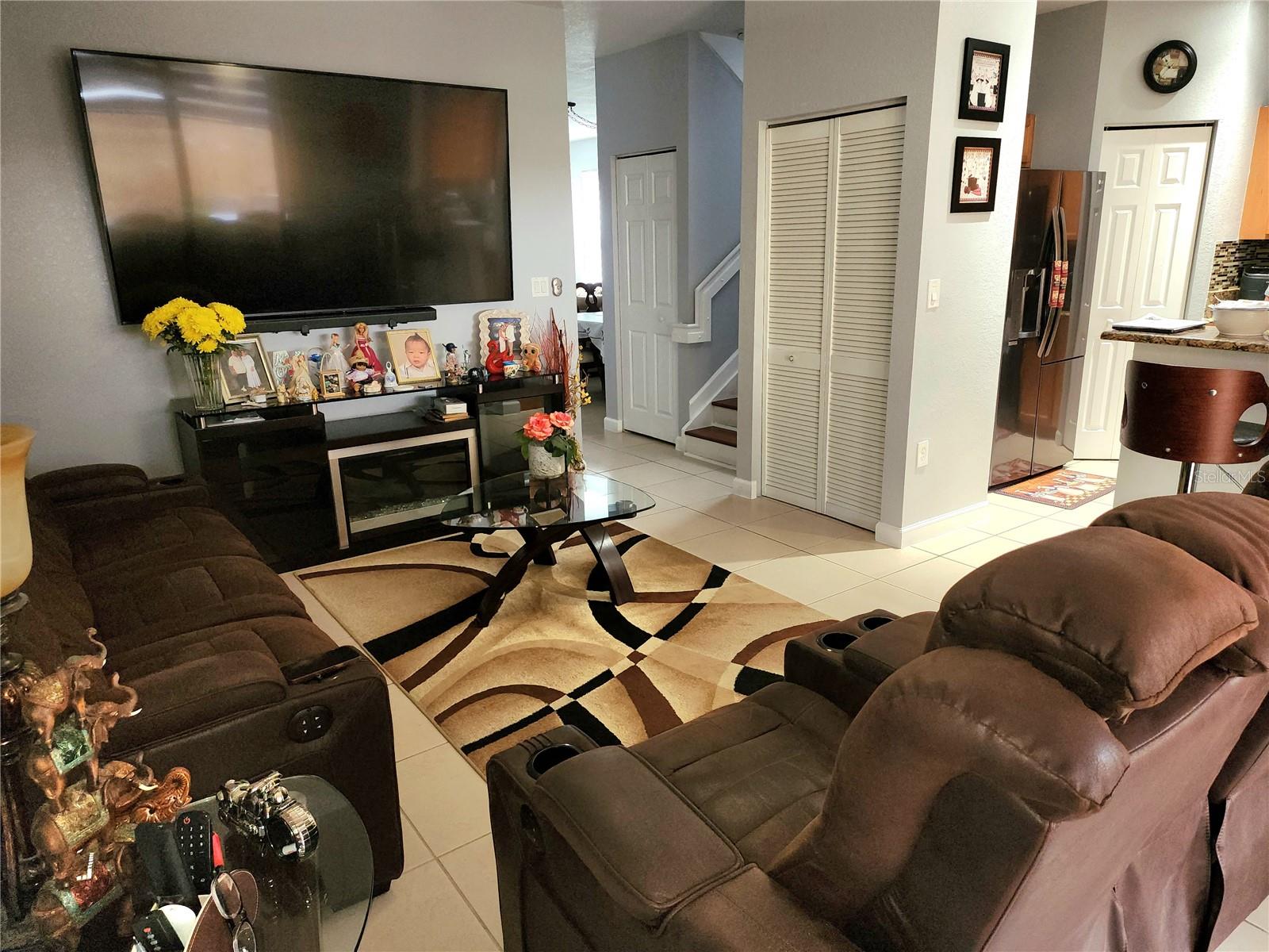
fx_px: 843
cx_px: 634
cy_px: 476
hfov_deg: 73.9
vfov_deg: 58.9
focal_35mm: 23
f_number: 1.8
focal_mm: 6.4
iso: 160
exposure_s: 1/24
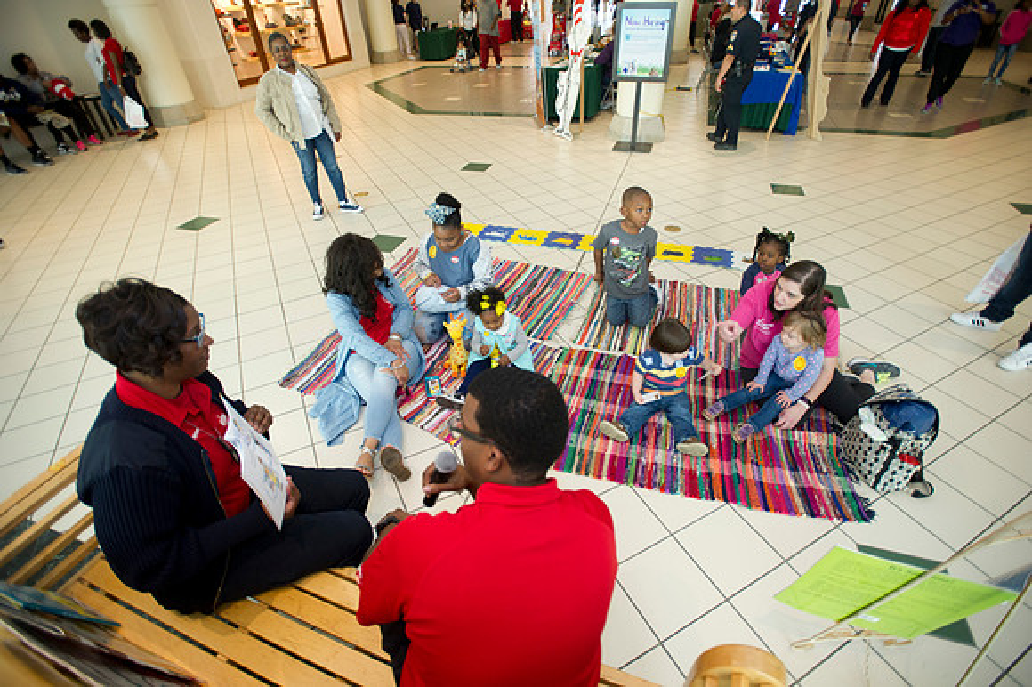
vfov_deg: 70.4
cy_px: 344
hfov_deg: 93.3
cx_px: 516
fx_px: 487
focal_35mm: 17
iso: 1250
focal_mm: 17
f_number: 2.8
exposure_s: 1/250
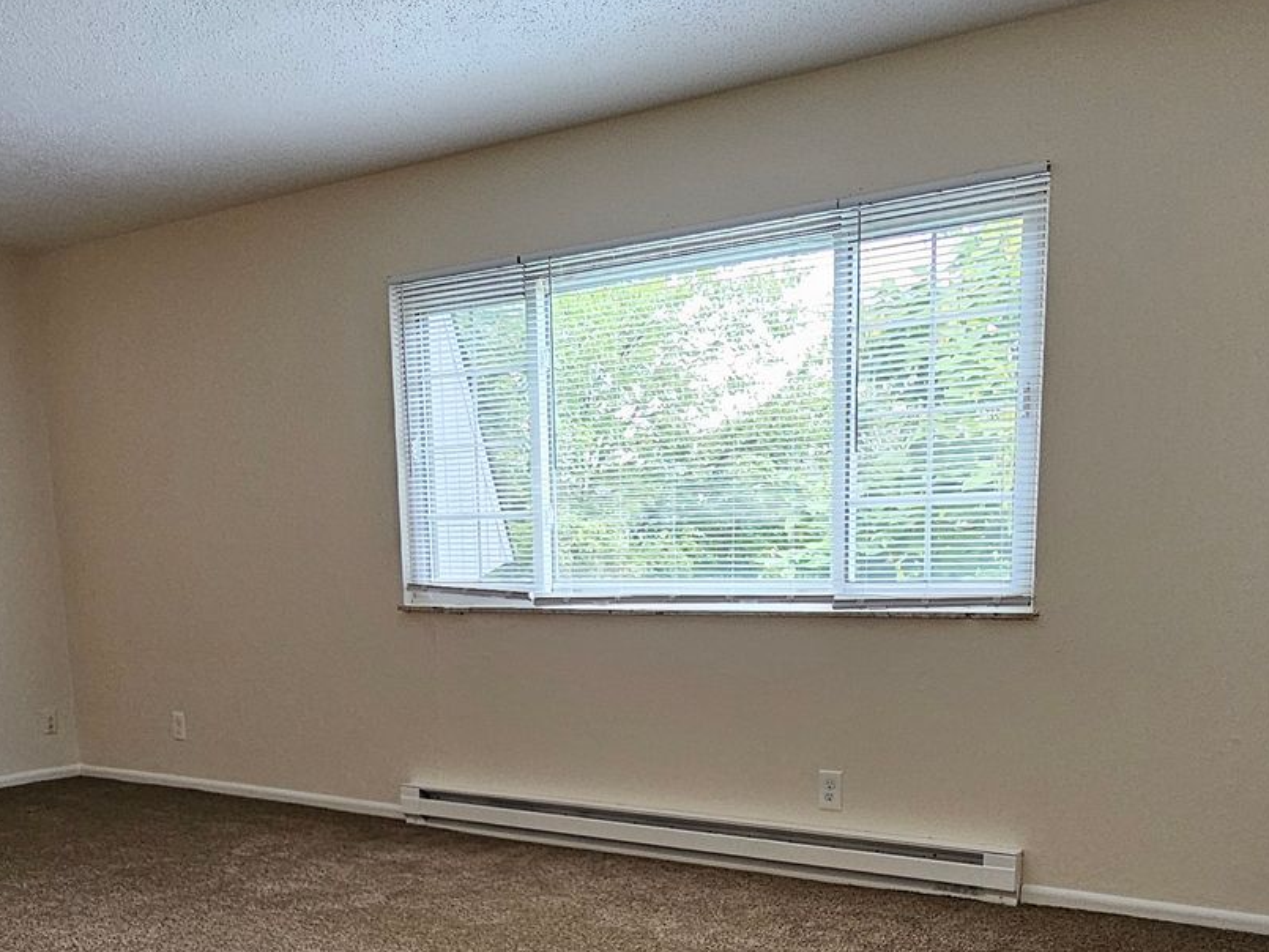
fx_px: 1137
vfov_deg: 42.9
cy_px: 791
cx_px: 672
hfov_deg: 58.3
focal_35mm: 31
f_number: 2.2
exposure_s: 1/40
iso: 320
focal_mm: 2.2
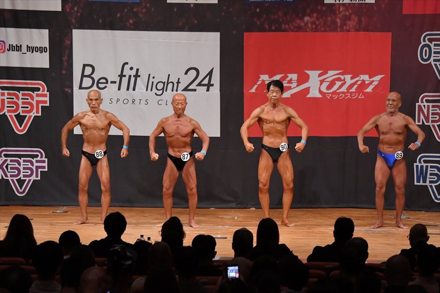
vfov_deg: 8.7
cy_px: 146
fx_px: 1918
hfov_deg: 13.1
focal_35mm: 157
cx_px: 220
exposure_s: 1/400
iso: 5600
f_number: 5.6
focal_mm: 105
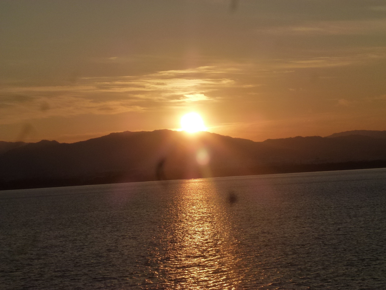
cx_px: 193
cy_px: 145
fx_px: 1160
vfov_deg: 14.2
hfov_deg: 18.9
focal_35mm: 104
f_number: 5.6
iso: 160
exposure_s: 1/2000
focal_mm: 18.7
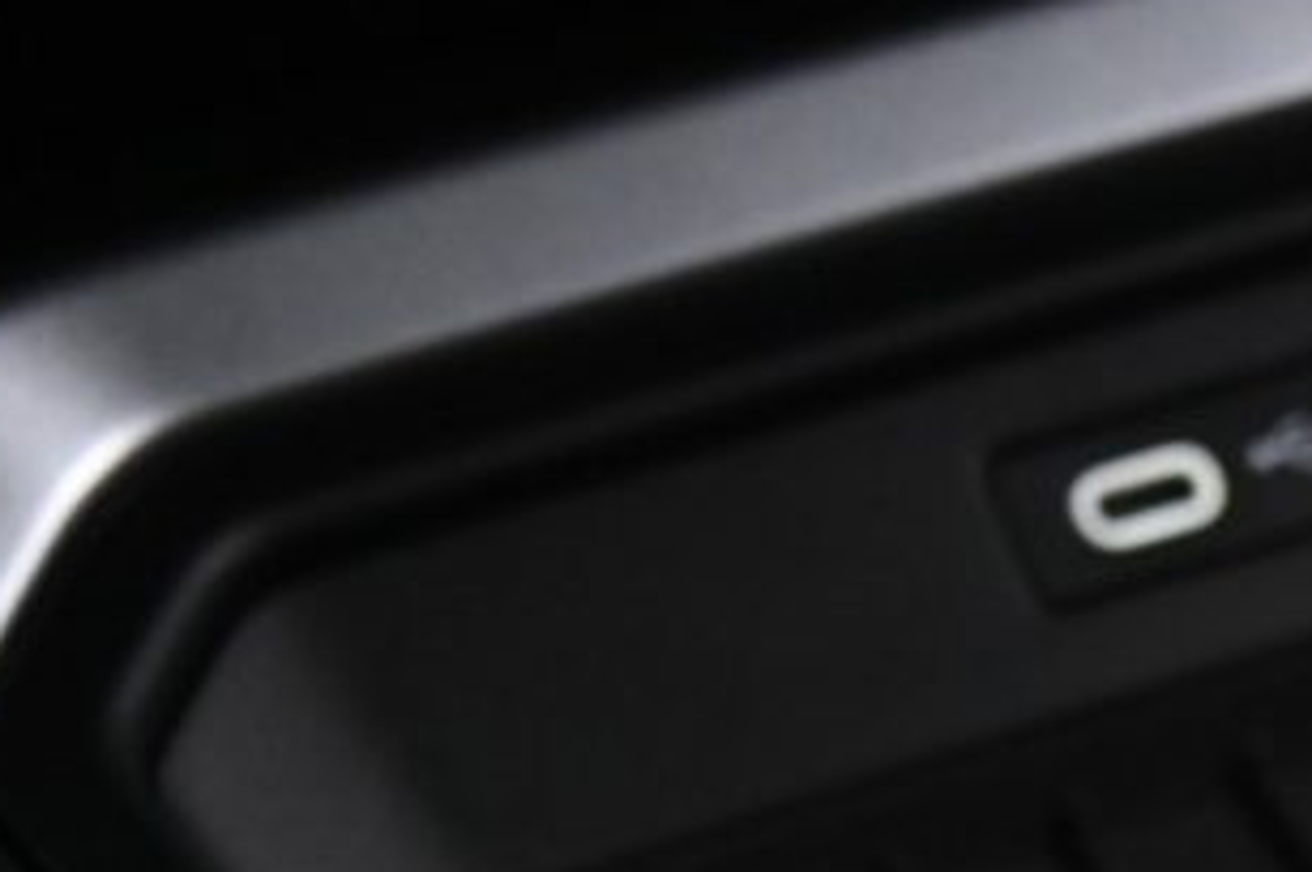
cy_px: 2137
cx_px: 2521
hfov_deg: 10.3
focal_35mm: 185
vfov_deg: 7.0
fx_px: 6735
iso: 2000
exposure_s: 1/10
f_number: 4
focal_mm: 35
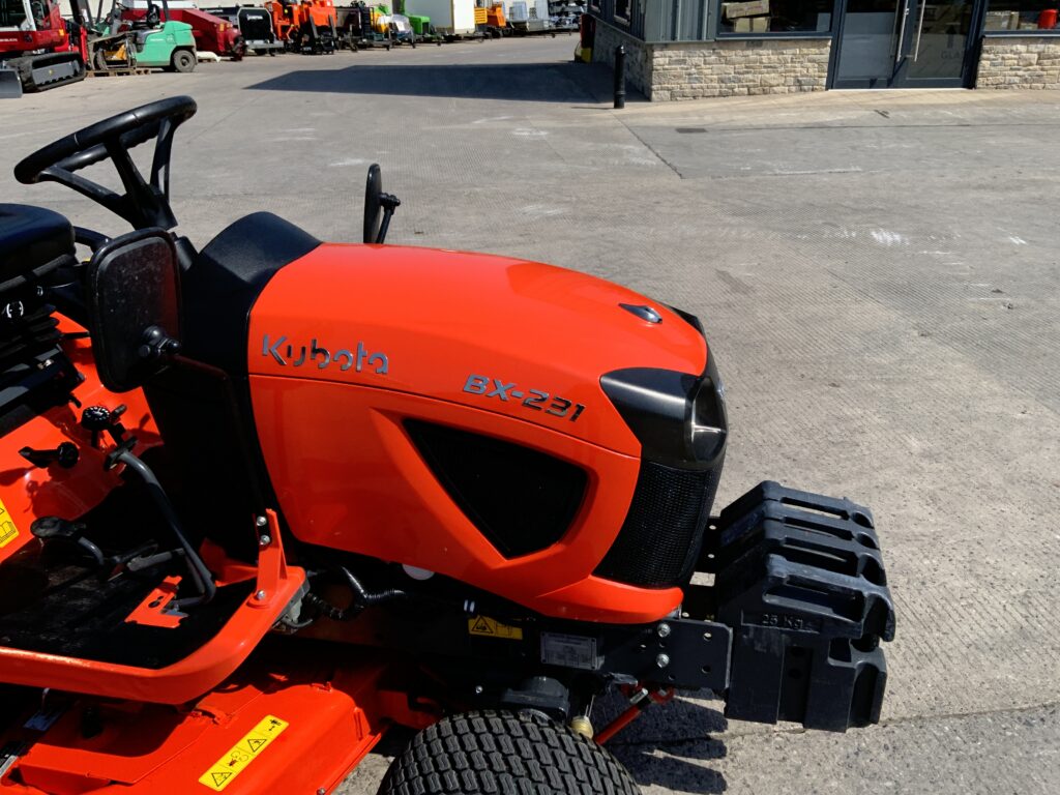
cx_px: 530
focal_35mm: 29
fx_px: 888
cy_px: 398
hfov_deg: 61.7
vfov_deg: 48.2
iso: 20
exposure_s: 1/2320
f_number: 1.8
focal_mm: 3
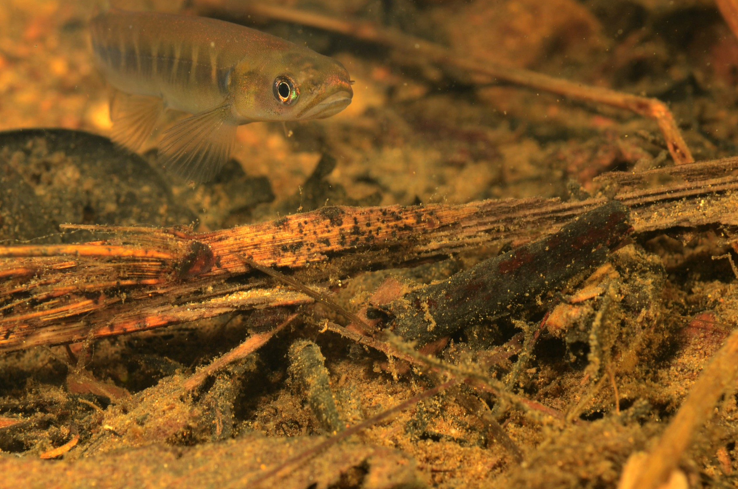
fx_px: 2455
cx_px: 331
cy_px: 250
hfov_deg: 17.1
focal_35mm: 120
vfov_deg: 11.4
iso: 125
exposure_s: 1/125
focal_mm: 60
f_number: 10
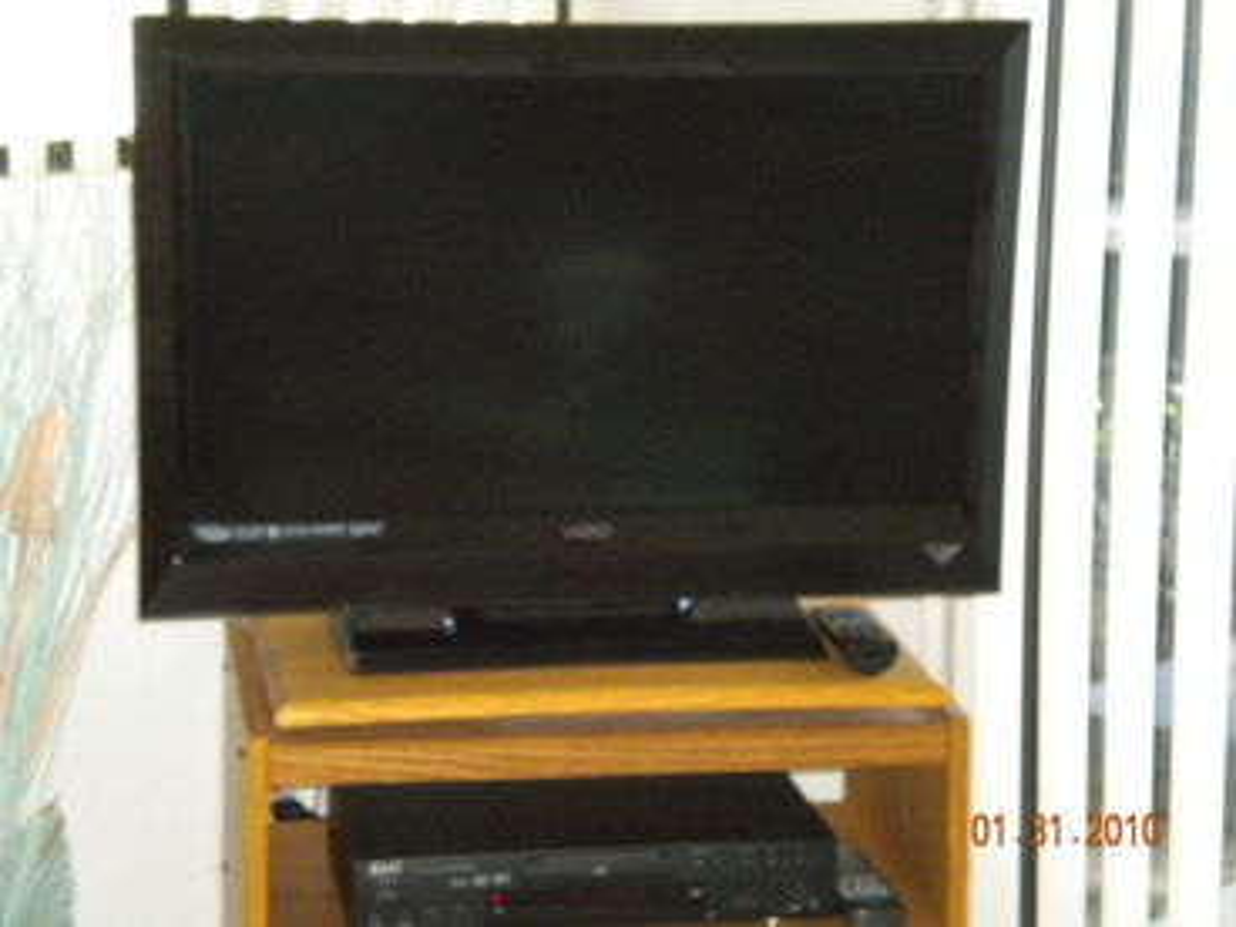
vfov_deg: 15.4
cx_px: 618
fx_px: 3428
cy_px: 464
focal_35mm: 96
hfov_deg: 20.4
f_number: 5.7
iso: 800
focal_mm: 17.3
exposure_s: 1/60
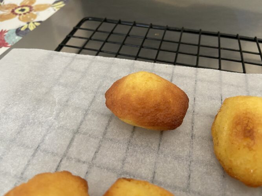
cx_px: 131
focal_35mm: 26
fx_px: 197
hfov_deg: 67.3
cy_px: 98
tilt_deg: -48.8
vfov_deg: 53.0
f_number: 1.8
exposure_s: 1/50
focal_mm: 4.25
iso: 400
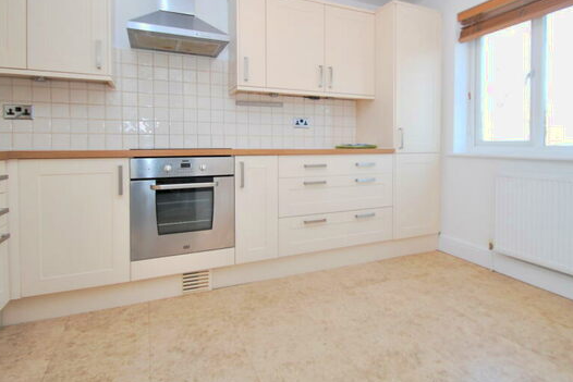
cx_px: 312
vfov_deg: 61.2
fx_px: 318
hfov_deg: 83.8
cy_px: 146
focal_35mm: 20
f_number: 4
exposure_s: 1/60
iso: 200
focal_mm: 10
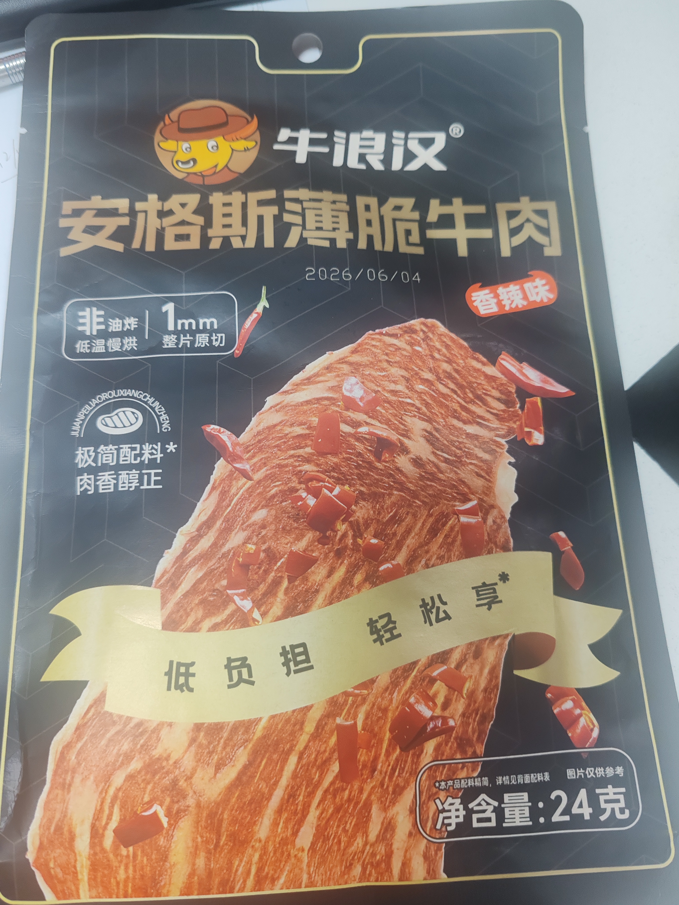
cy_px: 452
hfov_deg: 51.4
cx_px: 340
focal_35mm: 27
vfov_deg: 65.3
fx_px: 706
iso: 1250
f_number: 1.9
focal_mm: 6.12
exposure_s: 1/50
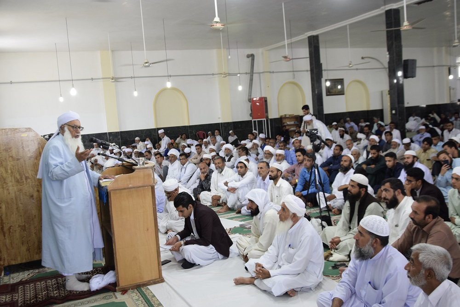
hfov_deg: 53.1
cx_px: 230
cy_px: 154
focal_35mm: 36
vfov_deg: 36.9
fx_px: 460
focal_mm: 24
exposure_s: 1/50
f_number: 5.6
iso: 1000
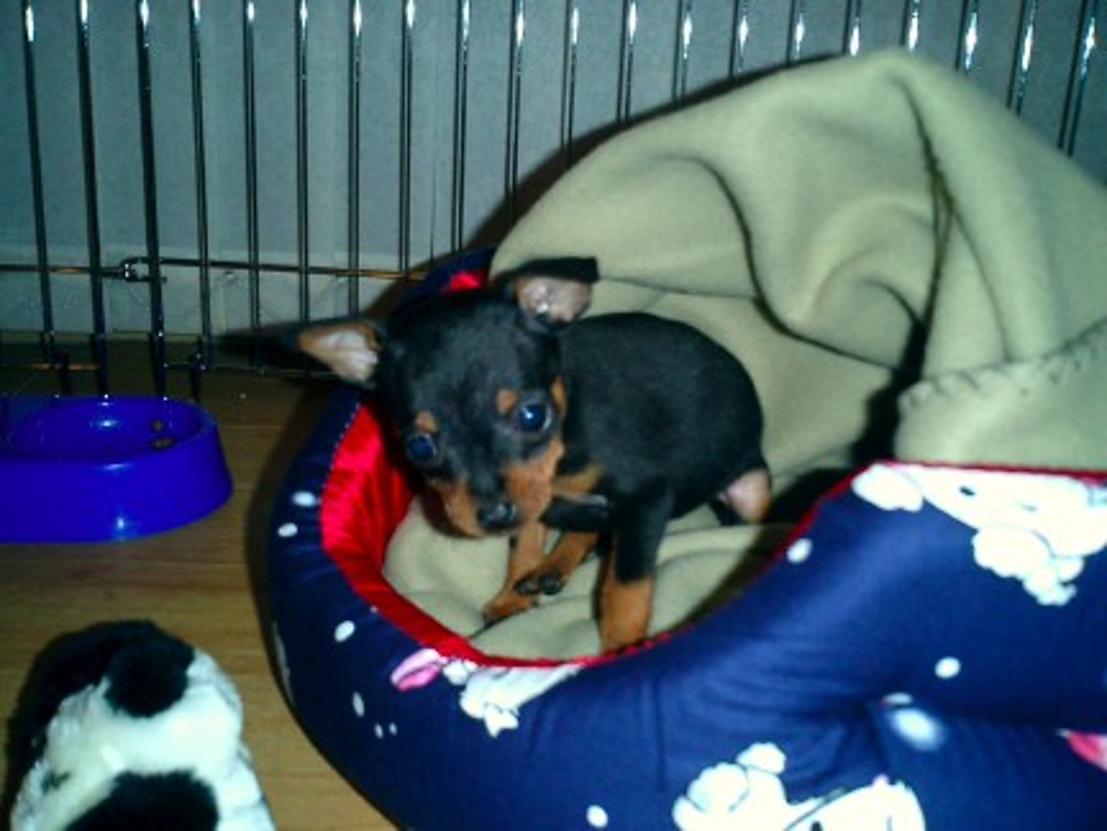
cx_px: 554
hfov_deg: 51.4
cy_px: 416
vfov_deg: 39.7
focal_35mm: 36
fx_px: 1151
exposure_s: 1/30
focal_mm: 7.5
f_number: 3.2
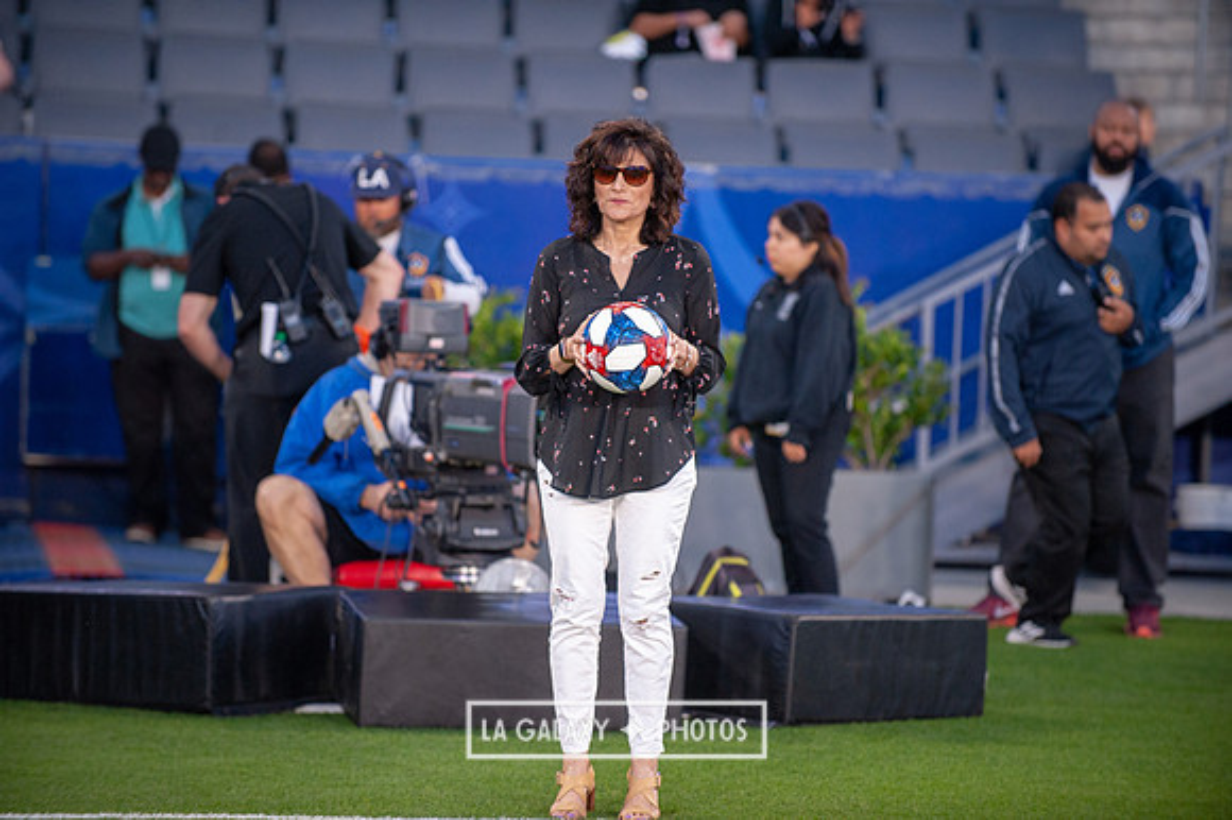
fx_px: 6840
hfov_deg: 10.3
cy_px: 410
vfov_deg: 6.9
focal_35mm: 200
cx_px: 616
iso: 1600
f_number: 2.8
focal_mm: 200
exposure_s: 1/500
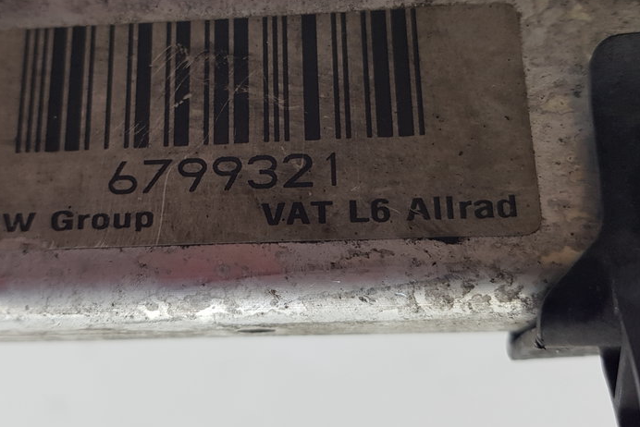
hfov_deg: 48.3
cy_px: 150
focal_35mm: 40
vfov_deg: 33.2
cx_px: 271
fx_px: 711
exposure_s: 1/100
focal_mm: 4.2
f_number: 1.7
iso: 80
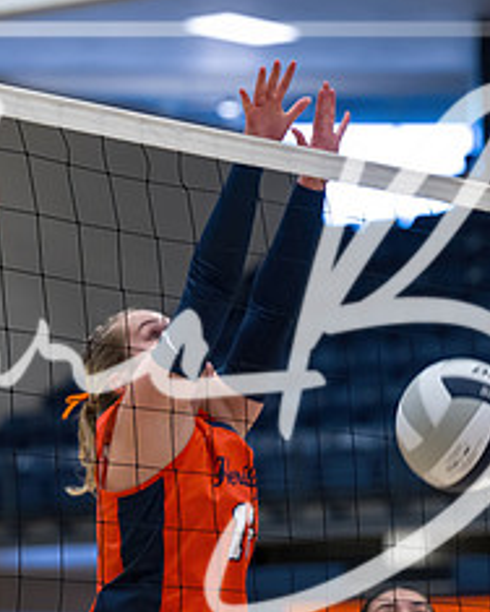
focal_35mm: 220
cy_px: 389
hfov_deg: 7.0
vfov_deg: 8.8
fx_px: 3988
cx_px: 310
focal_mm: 95
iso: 2500
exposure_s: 1/1000
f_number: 2.8
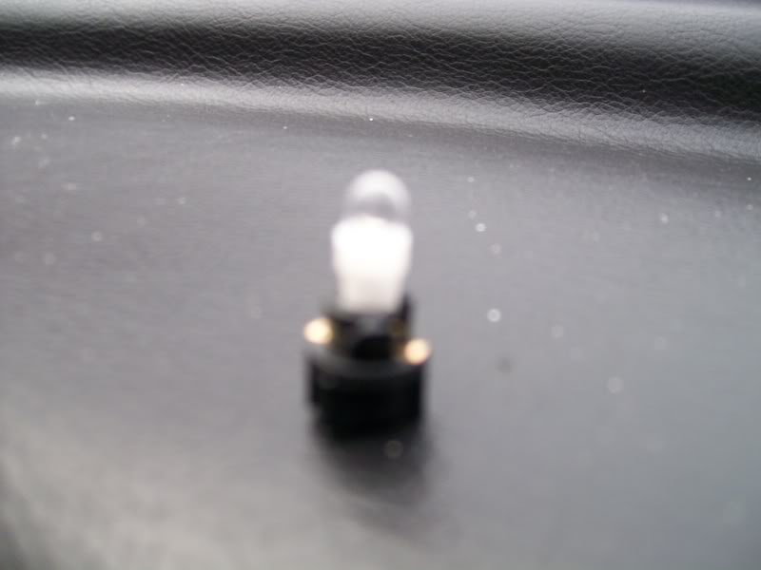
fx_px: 791
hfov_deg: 51.4
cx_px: 380
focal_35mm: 36
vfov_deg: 39.7
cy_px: 285
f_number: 2.7
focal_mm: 6
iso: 80
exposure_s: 1/99.3
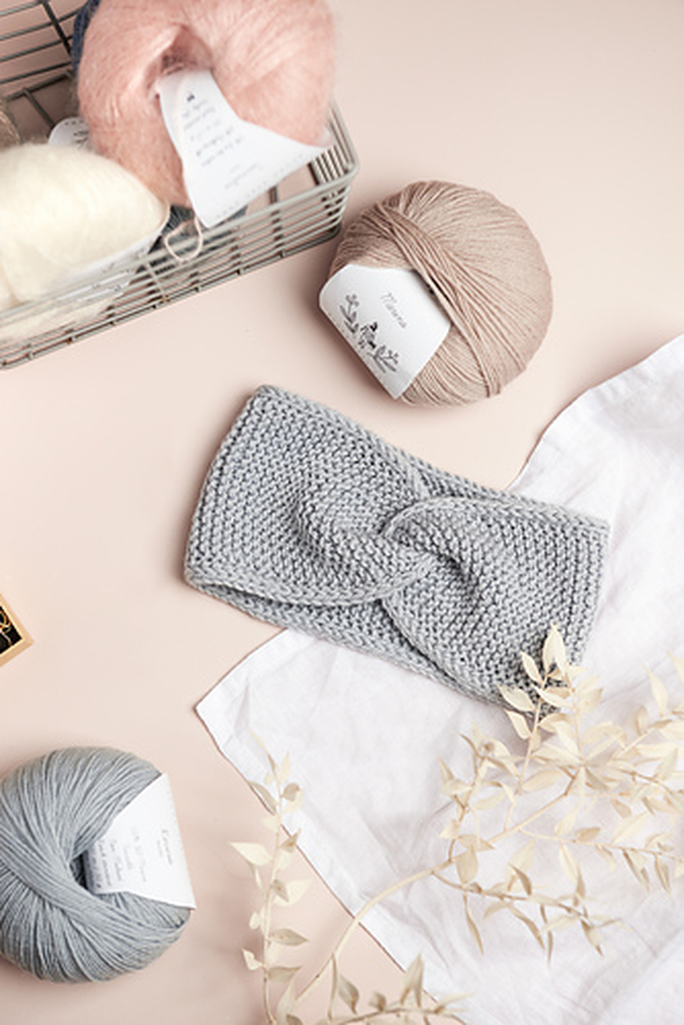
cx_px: 342
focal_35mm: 70
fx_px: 1992
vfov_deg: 28.8
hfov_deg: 19.5
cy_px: 512
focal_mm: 70
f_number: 5
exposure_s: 1/160
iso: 200
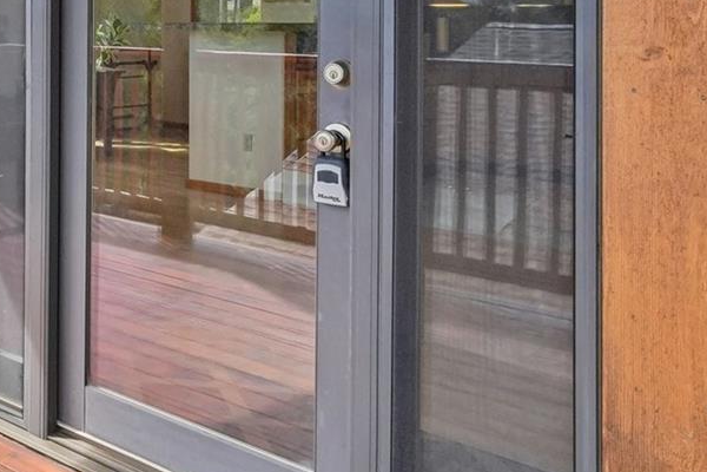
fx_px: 943
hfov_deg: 31.8
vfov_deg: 26.7
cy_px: 14
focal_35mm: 48
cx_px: -206
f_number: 8
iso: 400
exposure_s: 1/250
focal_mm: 12
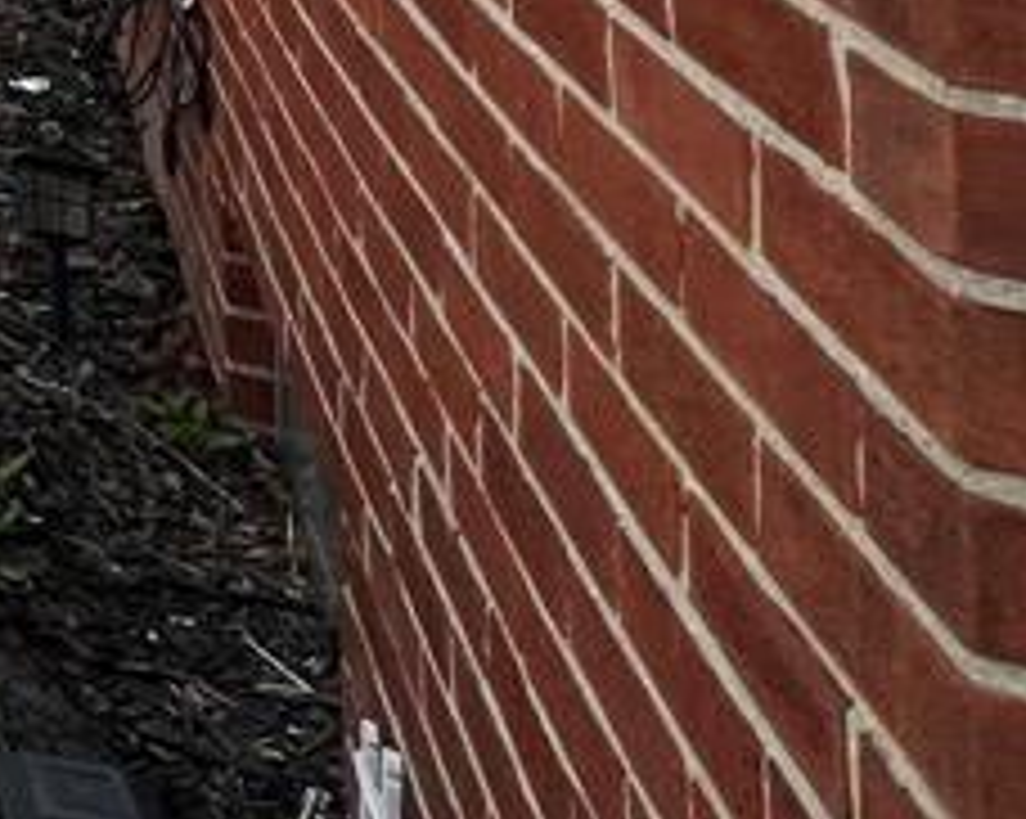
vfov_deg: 20.1
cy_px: -616
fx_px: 1729
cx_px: -1269
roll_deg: +0.1
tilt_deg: +4.0
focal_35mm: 57
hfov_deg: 16.7
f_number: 1.8
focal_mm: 1.57
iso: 32
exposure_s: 1/911
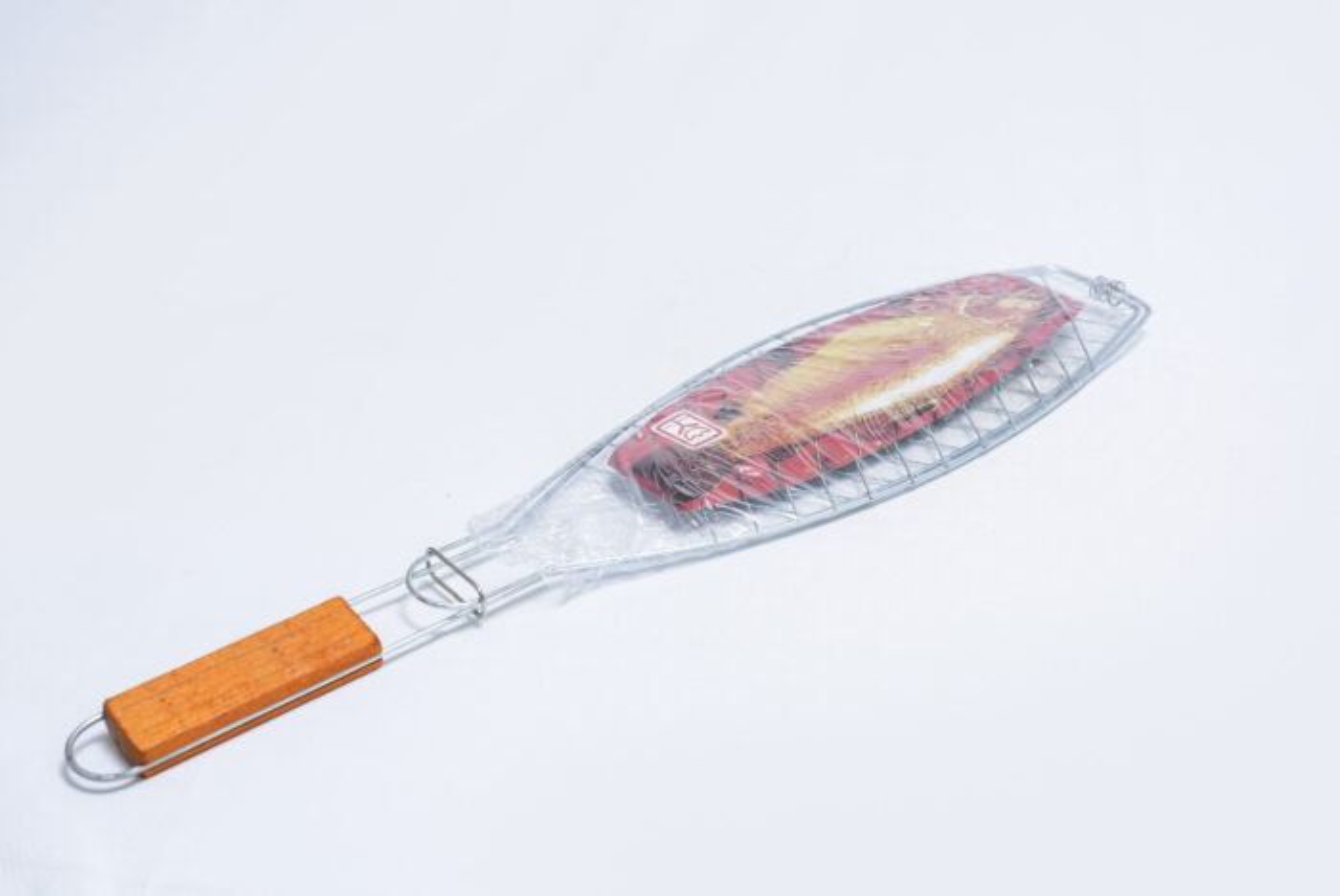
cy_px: 448
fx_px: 2161
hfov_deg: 34.5
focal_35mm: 58
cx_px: 670
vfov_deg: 23.4
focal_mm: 58
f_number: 9
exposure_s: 1/200
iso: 3200
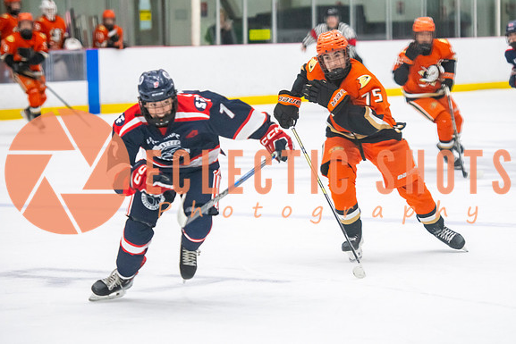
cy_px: 184
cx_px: 319
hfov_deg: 10.9
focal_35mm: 188
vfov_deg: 7.3
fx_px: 2695
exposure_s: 1/640
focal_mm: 135
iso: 2500
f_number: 3.2
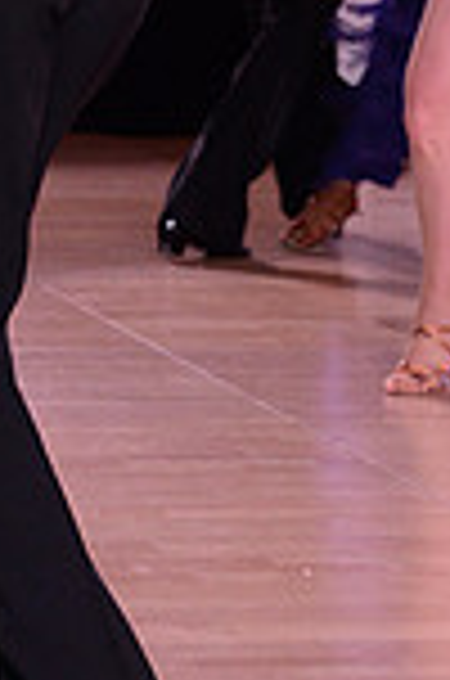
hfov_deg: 4.1
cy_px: -176
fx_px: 6234
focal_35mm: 331
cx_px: -79
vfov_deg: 6.2
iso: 2000
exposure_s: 1/250
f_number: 5.6
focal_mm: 86
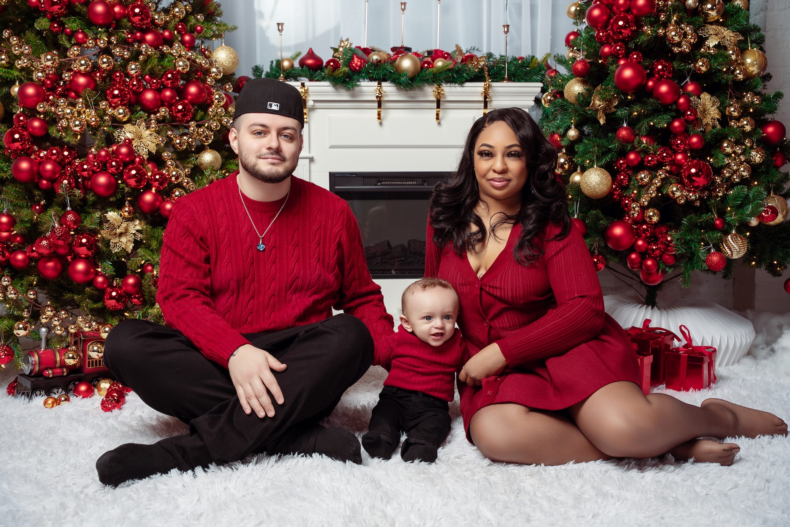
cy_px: 264
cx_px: 395
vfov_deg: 33.1
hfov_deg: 48.0
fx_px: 887
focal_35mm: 40
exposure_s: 1/125
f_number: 5
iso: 250
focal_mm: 40.4
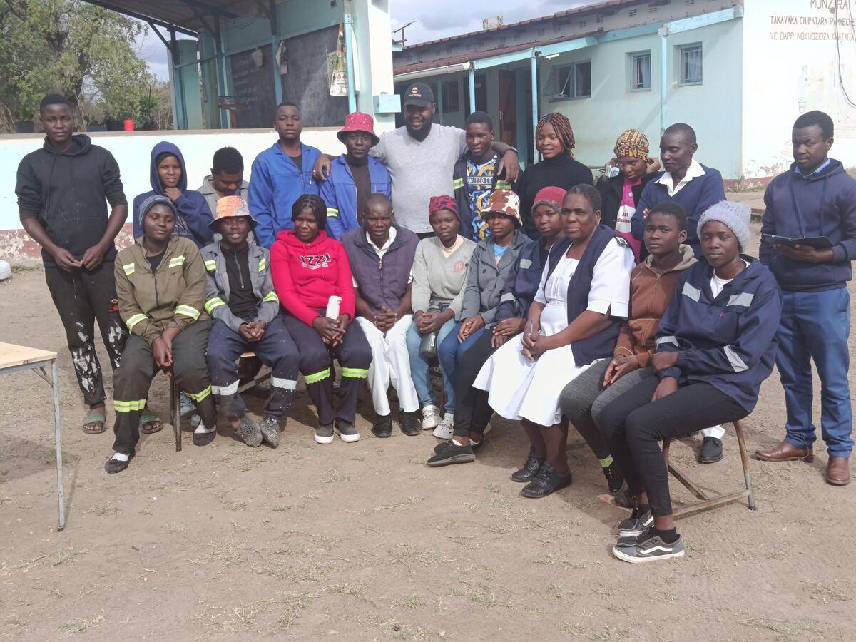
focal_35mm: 41
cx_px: 428
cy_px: 321
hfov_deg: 45.8
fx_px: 1014
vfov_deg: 35.1
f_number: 1.7
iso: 50
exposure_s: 1/274
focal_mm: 5.24
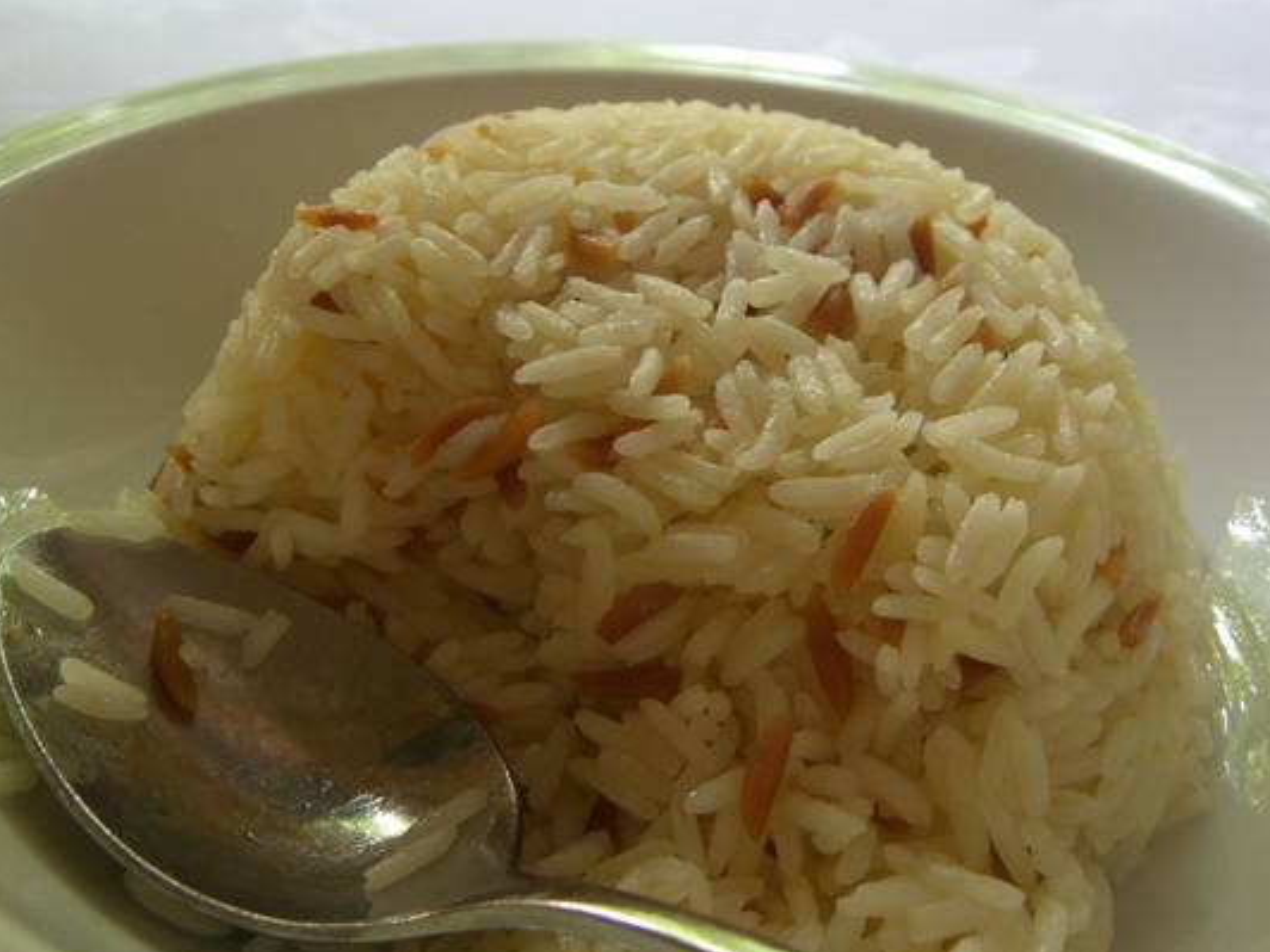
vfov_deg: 29.1
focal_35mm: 50
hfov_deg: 38.2
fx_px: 1834
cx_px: 635
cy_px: 450
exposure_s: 1/60
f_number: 2.8
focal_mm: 7.9
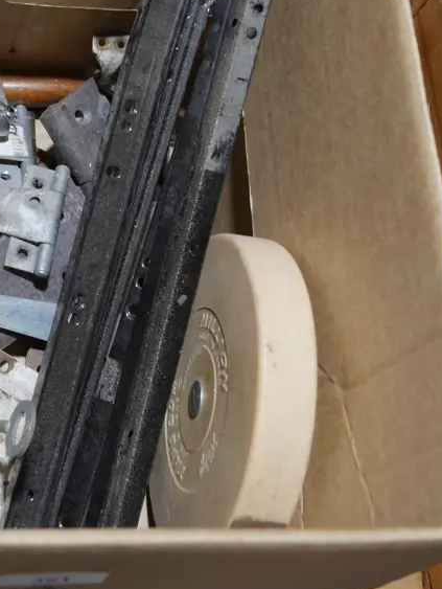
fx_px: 1360
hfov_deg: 18.2
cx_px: 51
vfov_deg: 24.3
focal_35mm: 80
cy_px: 186
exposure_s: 1/60
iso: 400
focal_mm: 22
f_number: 4.7
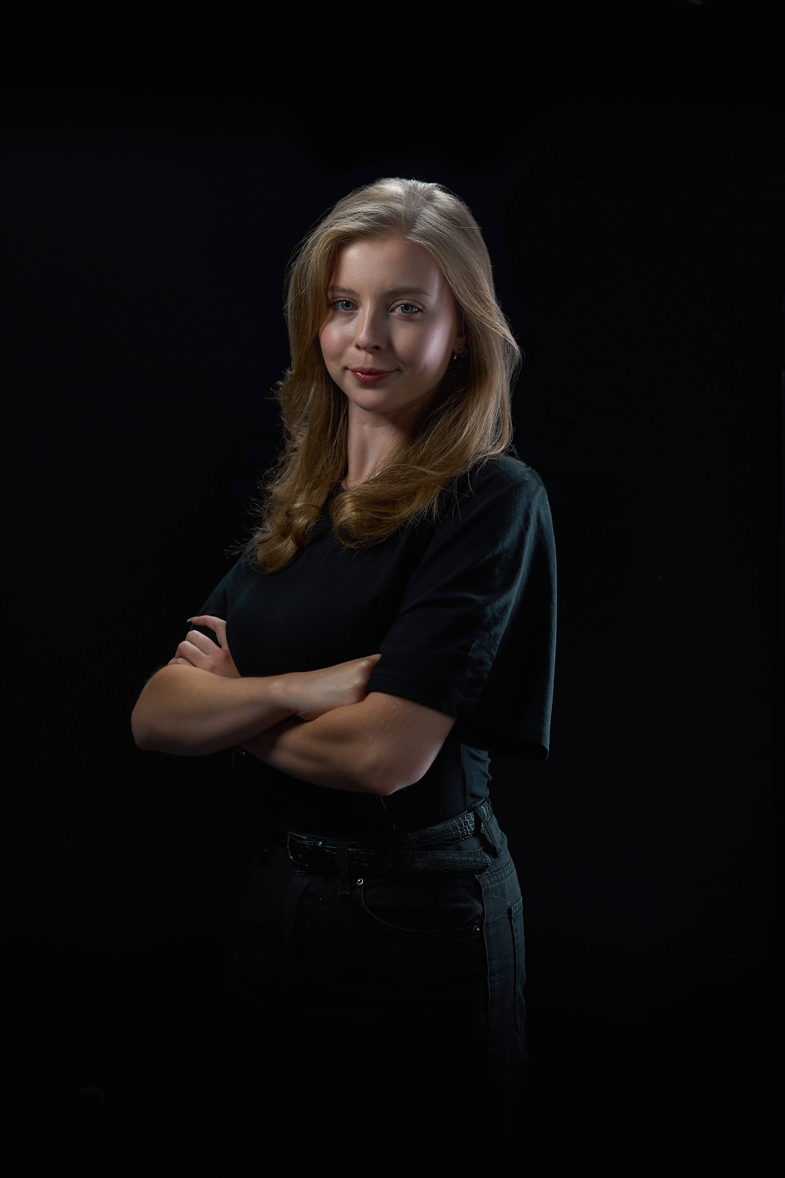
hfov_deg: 27.0
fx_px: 1635
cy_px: 589
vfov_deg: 39.6
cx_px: 392
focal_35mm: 50
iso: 320
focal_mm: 50
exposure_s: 1/160
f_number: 3.5
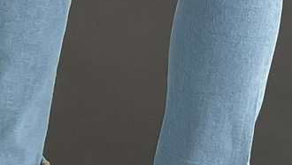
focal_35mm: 153
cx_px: 219
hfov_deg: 14.0
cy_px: -354
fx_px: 1185
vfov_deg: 7.0
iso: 32
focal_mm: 3
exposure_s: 1/120
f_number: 1.8
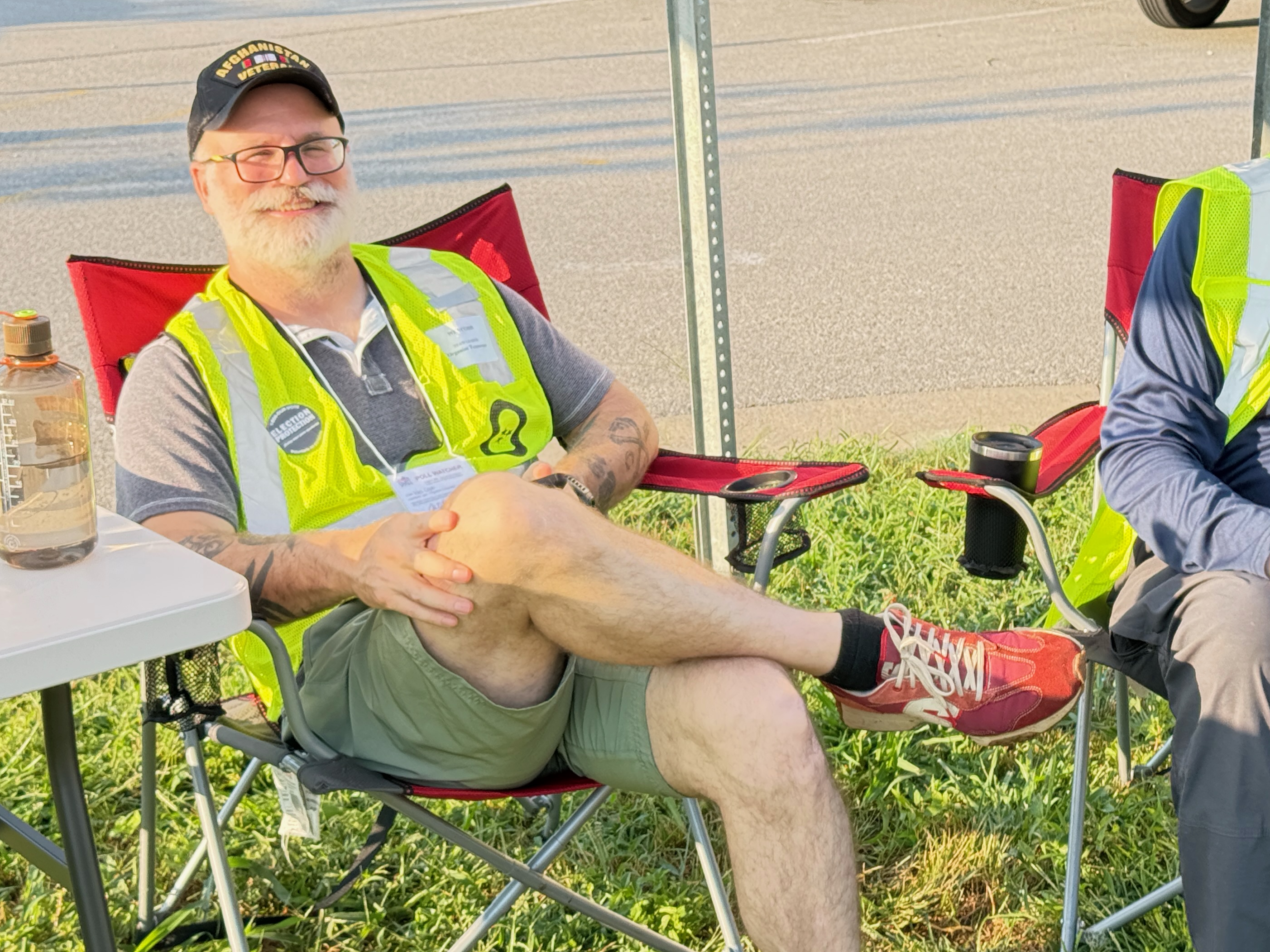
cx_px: 732
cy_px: 332
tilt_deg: -13.4
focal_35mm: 69
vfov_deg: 21.2
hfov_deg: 28.1
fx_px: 2532
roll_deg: +2.3
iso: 80
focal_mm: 6.76
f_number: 1.78
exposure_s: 1/422
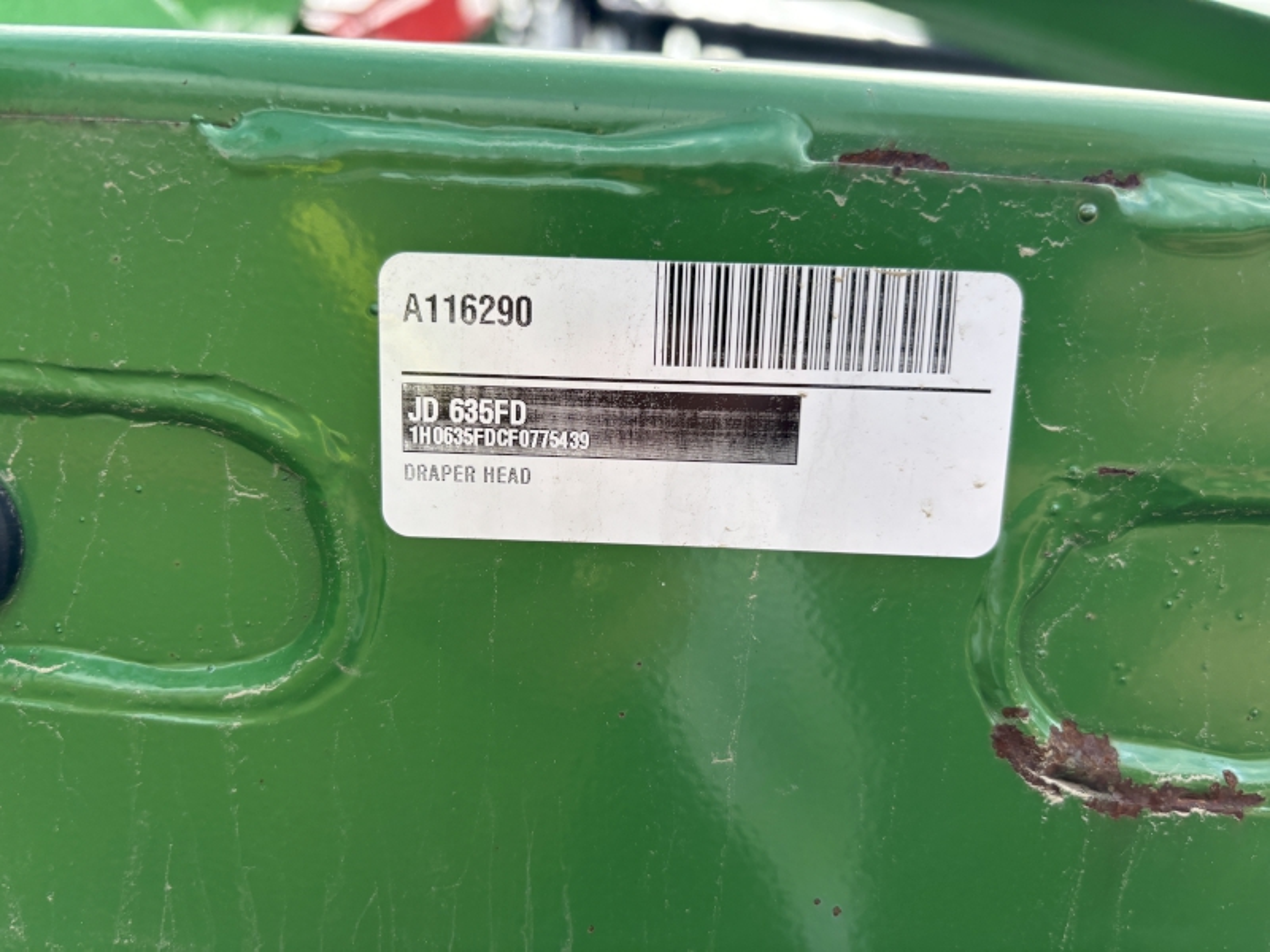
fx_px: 954
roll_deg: -5.8
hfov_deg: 67.3
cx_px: 635
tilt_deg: +5.1
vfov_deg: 53.1
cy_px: 476
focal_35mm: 26
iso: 50
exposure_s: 1/1027
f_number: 1.6
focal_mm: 5.96
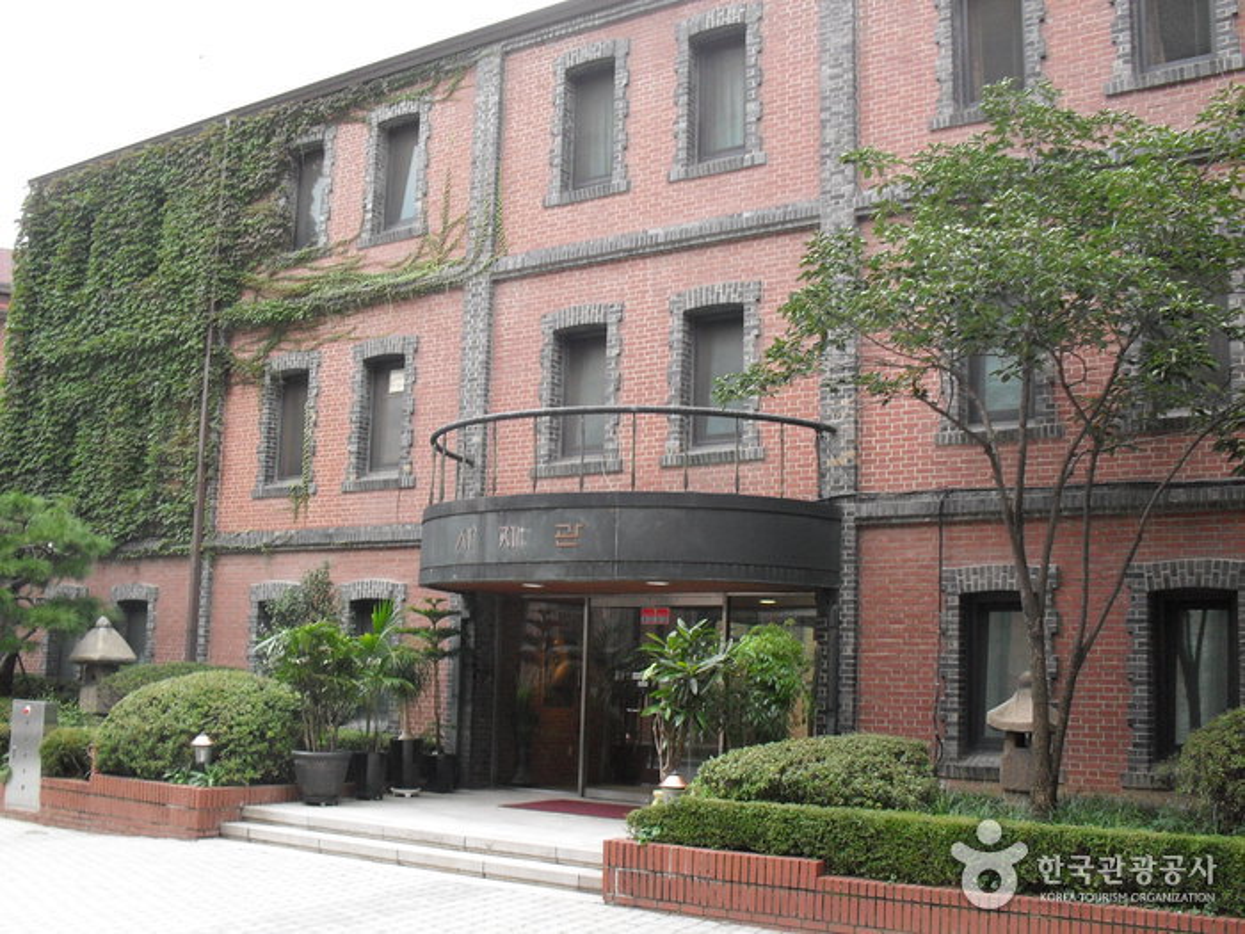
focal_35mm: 38
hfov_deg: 49.0
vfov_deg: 37.7
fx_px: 1367
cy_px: 467
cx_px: 622
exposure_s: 1/30
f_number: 2.8
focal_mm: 6.3
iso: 120
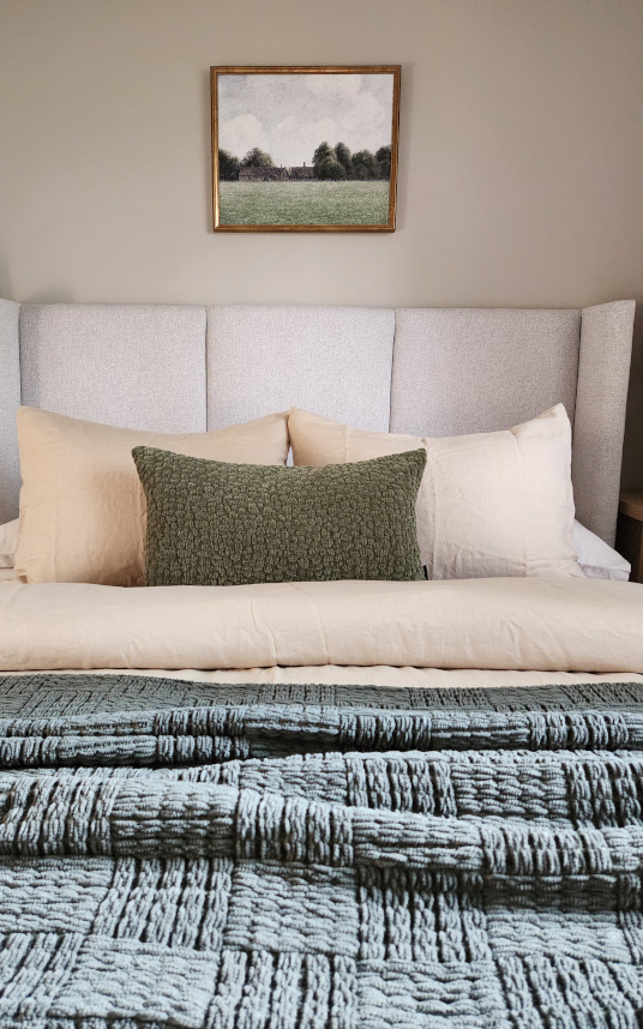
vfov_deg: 72.6
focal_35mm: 25
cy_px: 510
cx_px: 293
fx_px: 701
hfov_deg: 49.2
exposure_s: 1/120
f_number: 1.8
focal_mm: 5.4
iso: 1000
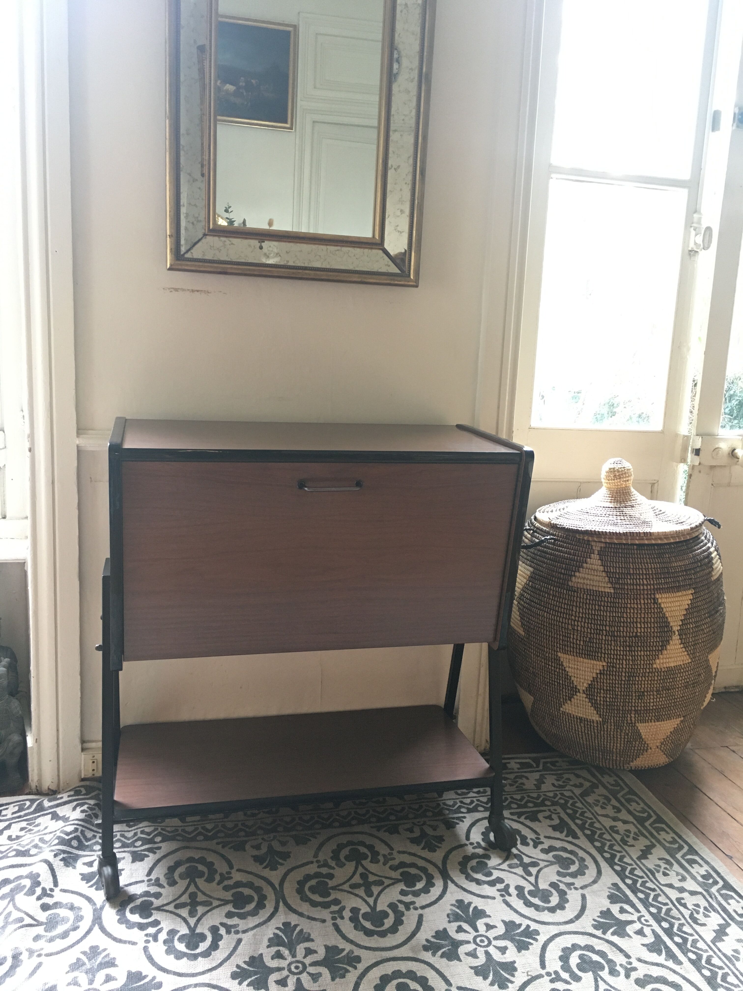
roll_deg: -1.3
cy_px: 496
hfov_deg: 48.2
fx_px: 830
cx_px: 372
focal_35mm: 29
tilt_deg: -9.1
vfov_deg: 61.7
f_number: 2.2
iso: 160
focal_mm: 4.15
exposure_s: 1/33
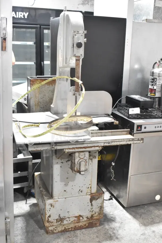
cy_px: 122
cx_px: 81
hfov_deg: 31.9
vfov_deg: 46.4
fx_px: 283
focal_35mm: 42
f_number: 6.3
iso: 6400
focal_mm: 28
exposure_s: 1/160
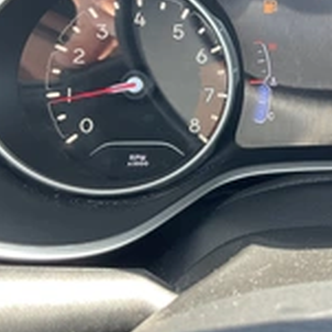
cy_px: 75
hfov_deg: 24.4
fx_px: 738
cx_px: 321
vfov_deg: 25.0
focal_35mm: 68
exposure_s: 1/122
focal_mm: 3
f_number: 1.8
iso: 64
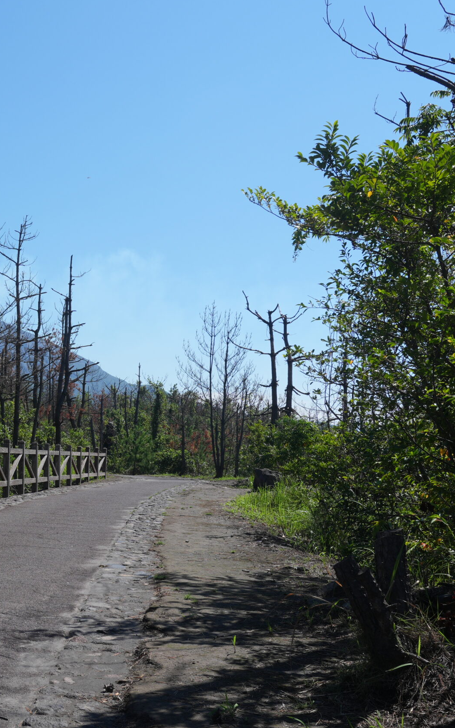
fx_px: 968
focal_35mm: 49
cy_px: 360
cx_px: -6
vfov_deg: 41.2
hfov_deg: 25.1
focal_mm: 21
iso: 100
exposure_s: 1/250
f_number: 9
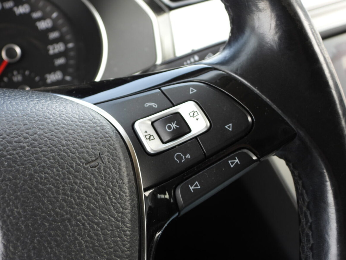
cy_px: 130
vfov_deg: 26.6
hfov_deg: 34.9
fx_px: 550
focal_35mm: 55
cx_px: 173
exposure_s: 1/60
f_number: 3.5
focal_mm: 9.8
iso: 100
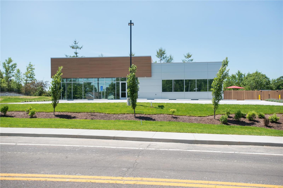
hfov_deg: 84.0
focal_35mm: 20
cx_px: 142
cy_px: 94
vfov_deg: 61.9
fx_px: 157
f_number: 7.1
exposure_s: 1/1600
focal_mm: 20
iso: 640
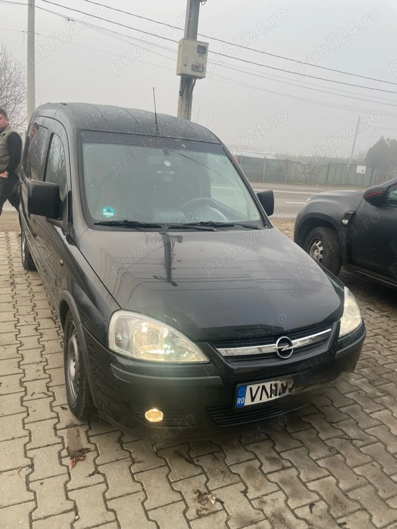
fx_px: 398
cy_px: 264
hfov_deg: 53.1
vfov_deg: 67.3
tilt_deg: -13.5
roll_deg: -6.1
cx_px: 198
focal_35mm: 26
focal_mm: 4.2
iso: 32
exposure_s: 1/211
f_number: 1.6
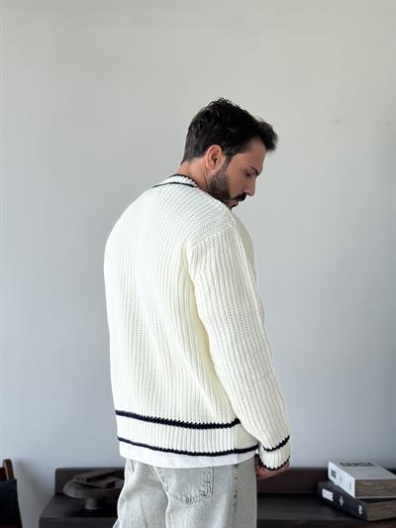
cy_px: 264
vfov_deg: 39.6
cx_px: 198
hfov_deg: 30.3
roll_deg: -0.7
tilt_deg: +2.5
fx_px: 732
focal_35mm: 48
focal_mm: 6.76
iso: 80
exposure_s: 1/523
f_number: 1.78
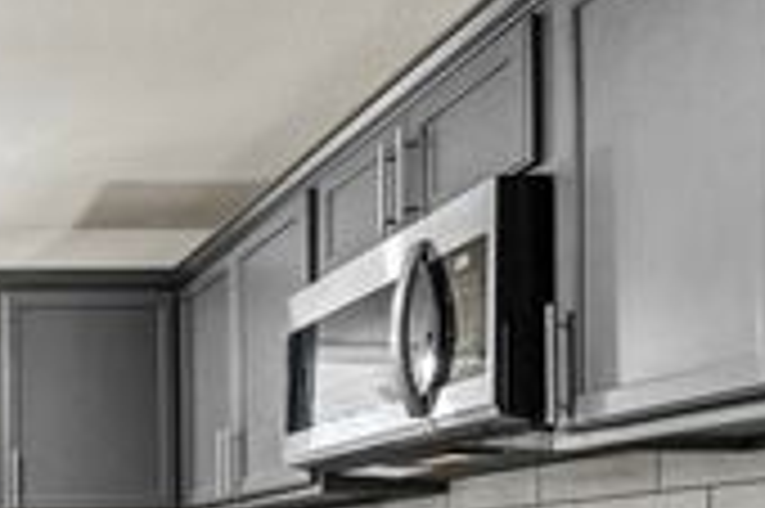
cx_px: -171
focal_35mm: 48
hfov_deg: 32.9
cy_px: 578
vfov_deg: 25.5
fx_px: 1029
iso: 1000
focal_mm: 11
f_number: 3.5
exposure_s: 1/100
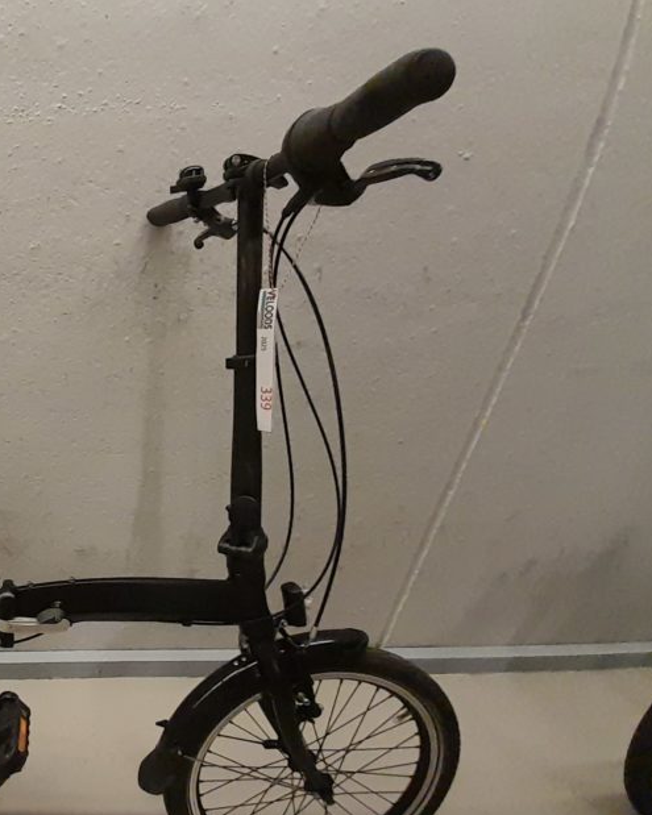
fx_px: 507
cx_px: 8
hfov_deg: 52.7
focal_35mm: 21
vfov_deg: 76.9
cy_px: 483
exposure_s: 1/50
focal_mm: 1.13
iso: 200
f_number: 2.2
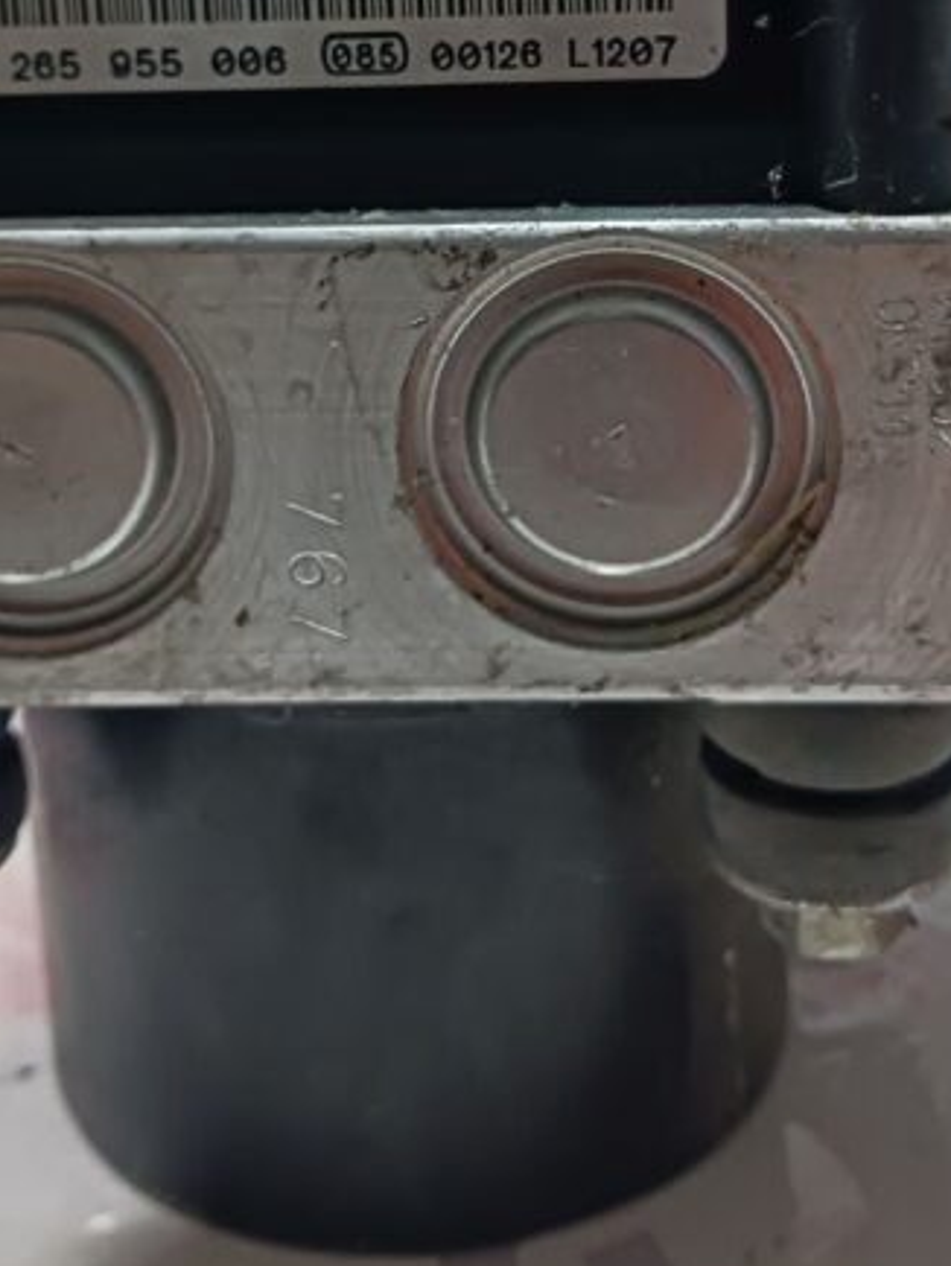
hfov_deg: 25.2
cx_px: 551
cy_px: 238
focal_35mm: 58
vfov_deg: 32.2
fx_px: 2122
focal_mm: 4
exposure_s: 1/20
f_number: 1.8
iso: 500
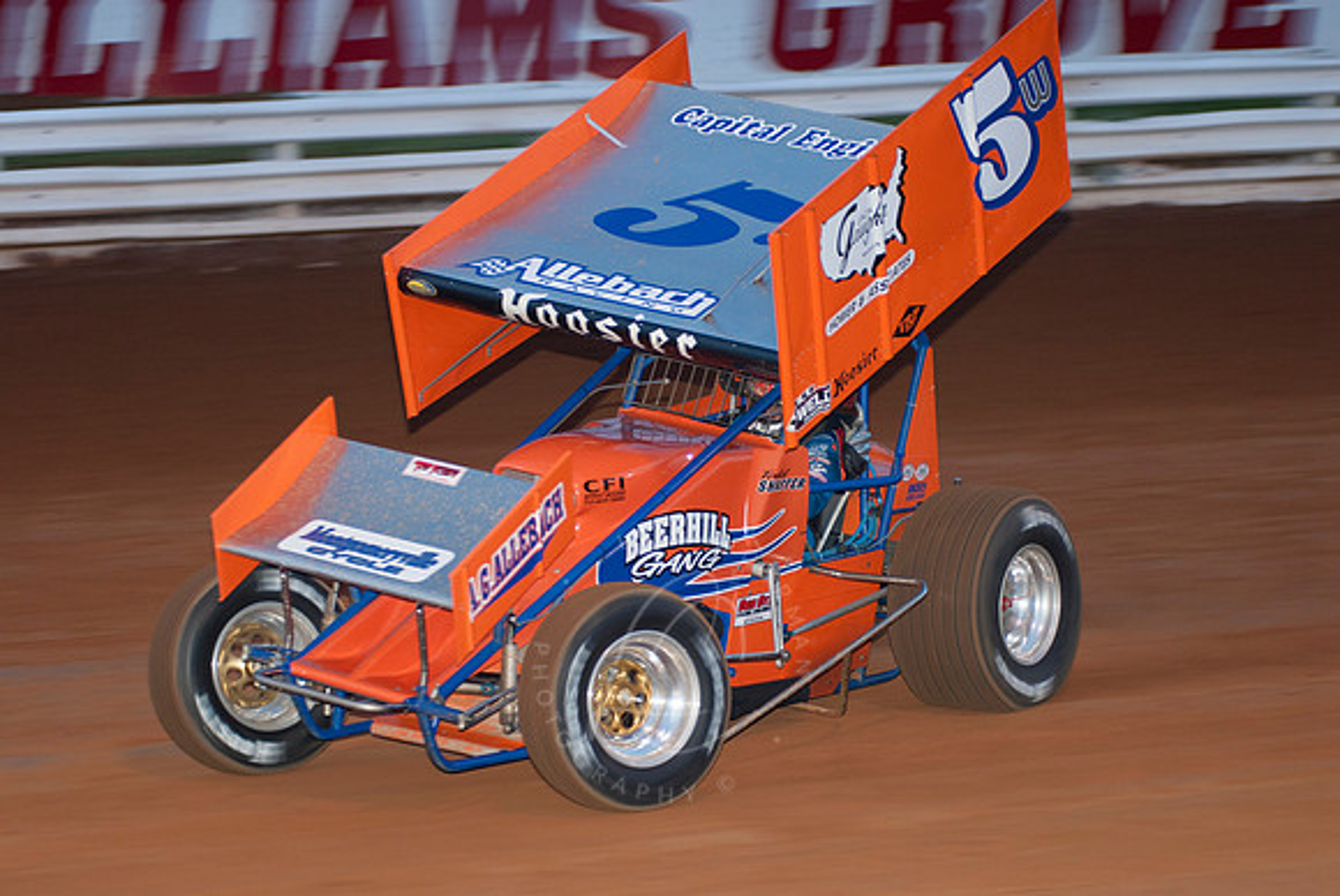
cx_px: 670
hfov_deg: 17.0
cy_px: 448
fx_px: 4471
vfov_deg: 11.4
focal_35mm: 120
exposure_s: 1/320
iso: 250
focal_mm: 80
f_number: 3.2
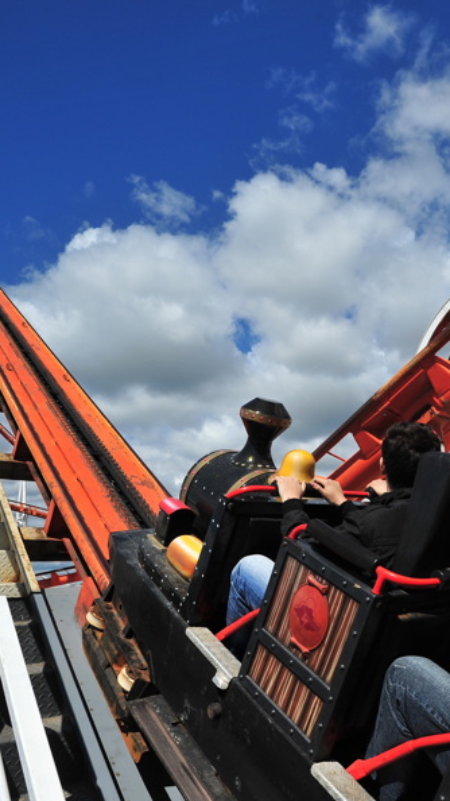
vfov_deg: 69.9
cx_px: 330
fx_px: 573
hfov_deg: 41.8
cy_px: 398
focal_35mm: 27
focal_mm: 17
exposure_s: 1/1500
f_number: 11
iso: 400
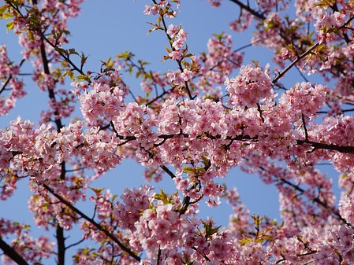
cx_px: 189
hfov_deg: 17.1
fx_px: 1176
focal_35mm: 115
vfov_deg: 12.9
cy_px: 132
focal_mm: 105
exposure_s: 1/250
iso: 100
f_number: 9
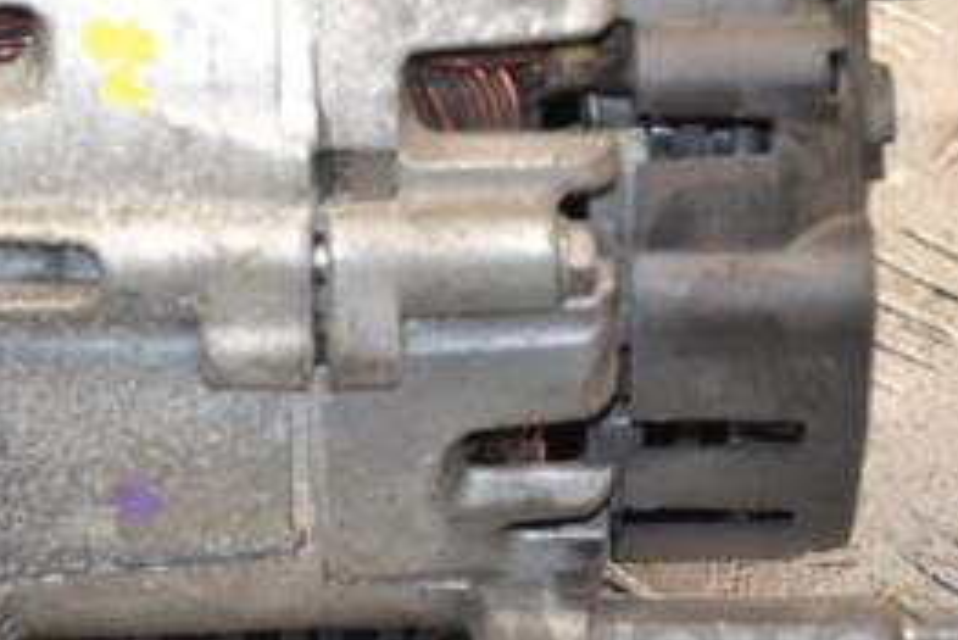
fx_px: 5298
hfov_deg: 10.3
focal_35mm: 199
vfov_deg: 6.9
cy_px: 176
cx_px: 66
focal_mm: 58
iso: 800
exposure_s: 1/60
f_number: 5
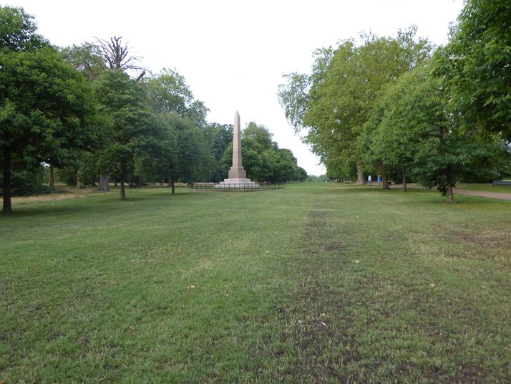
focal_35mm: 28
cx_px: 257
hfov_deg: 63.4
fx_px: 413
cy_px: 196
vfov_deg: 49.8
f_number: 3.3
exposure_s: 1/80
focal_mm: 4.3
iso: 80
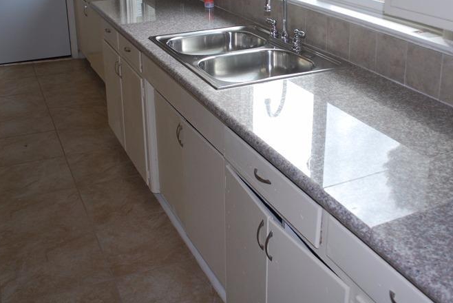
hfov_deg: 46.3
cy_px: 77
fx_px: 529
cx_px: 247
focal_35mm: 42
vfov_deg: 31.4
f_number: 3.5
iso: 200
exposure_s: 1/80
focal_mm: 18
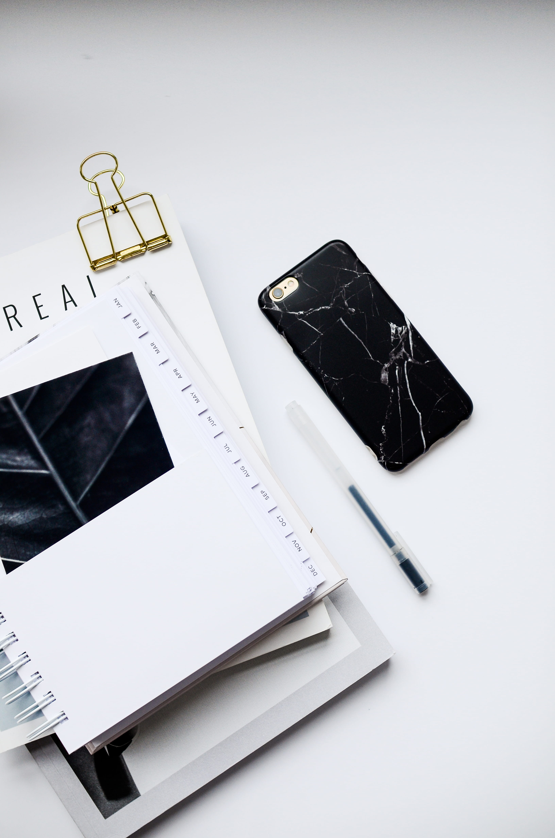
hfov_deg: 29.7
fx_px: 1045
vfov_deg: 43.7
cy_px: 419
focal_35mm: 45
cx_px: 278
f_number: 4
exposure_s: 1/100
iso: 250
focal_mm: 30
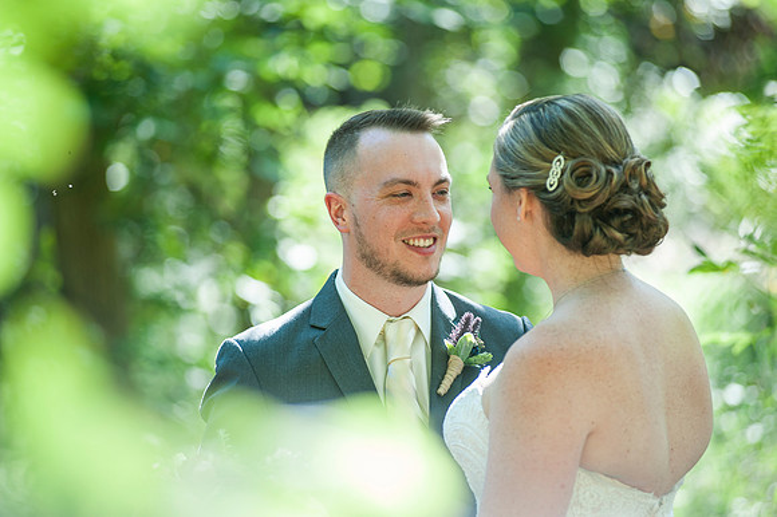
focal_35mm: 185
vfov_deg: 7.4
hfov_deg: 11.1
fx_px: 3990
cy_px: 258
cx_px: 388
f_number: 3.2
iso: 160
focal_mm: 185
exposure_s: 1/160
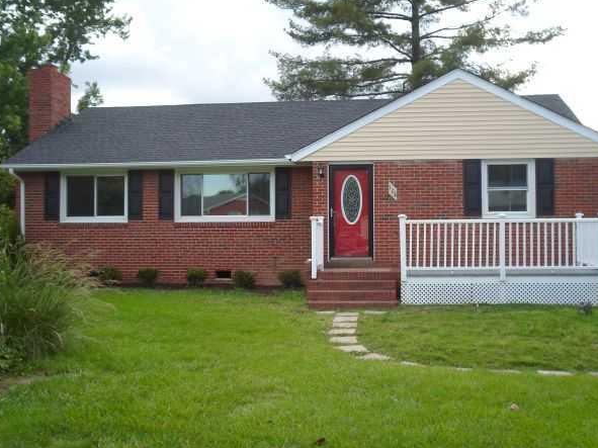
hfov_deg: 47.8
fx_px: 674
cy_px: 222
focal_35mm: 39
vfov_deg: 36.8
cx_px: 317
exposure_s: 1/350
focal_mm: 6.5
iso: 80
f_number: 3
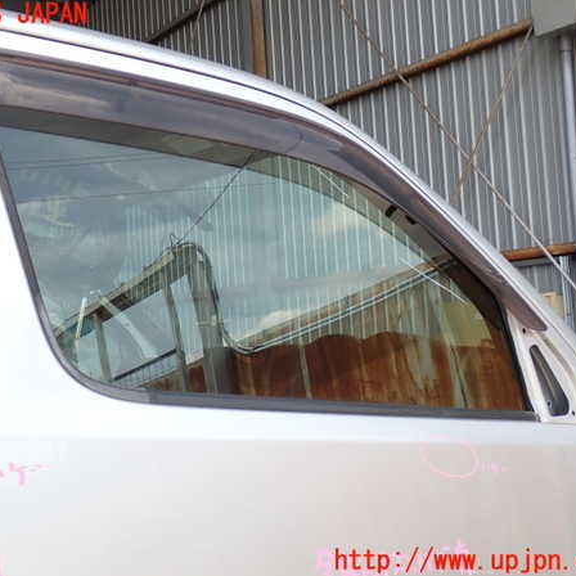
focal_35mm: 45
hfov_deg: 37.4
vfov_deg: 37.6
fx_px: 847
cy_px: 288
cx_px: 239
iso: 100
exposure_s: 1/200
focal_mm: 6.83
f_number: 3.5
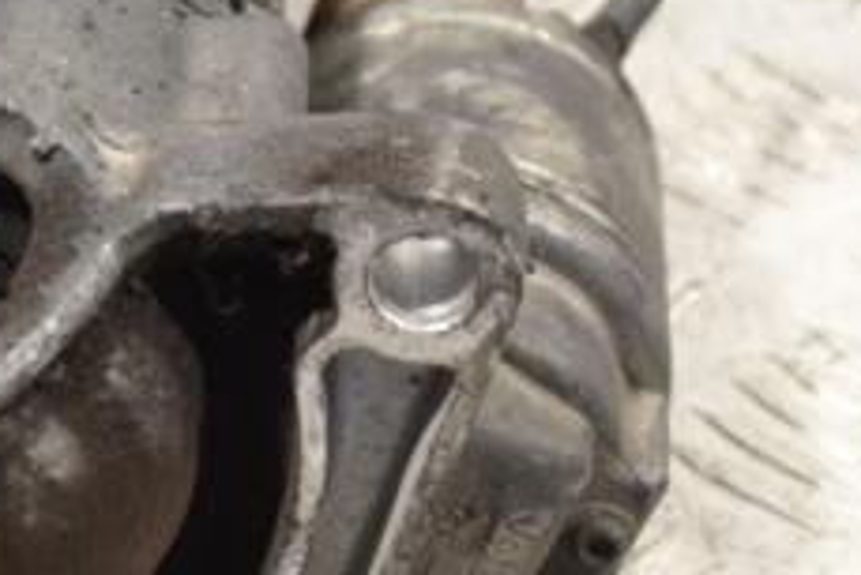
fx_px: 5177
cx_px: -8
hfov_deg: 9.4
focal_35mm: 216
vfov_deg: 6.4
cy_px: 304
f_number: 6.3
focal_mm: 55
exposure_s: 1/160
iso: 3200
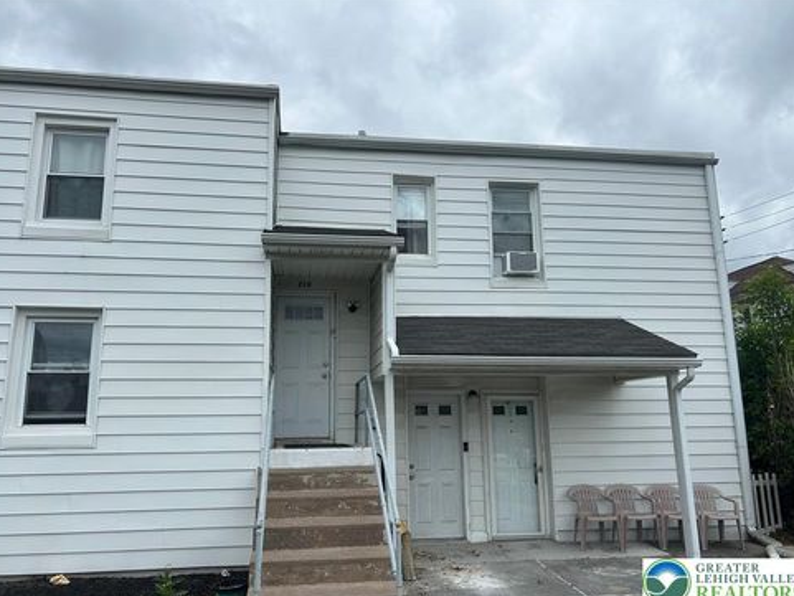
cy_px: 303
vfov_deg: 51.4
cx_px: 395
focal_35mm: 27
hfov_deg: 65.3
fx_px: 619
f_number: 1.5
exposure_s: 1/5882
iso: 50
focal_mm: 5.7
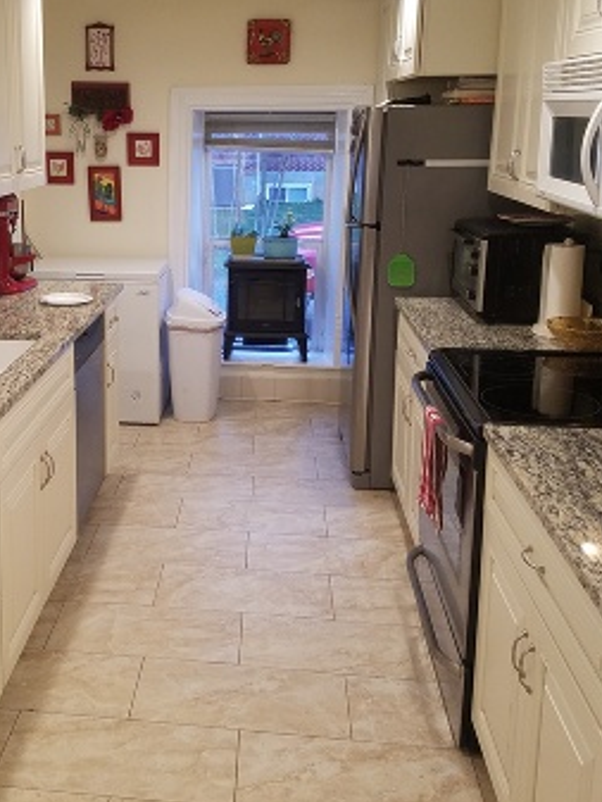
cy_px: 324
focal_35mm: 37
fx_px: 857
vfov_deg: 49.8
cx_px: 193
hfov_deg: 38.2
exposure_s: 1/60
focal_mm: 4.2
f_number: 1.7
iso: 125
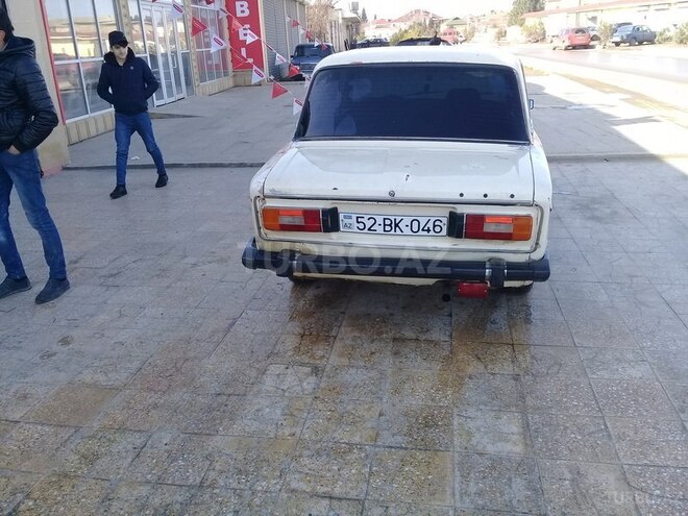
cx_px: 344
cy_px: 258
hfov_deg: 58.4
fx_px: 616
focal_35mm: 31
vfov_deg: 45.4
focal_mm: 3.3
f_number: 2.2
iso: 50
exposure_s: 1/300
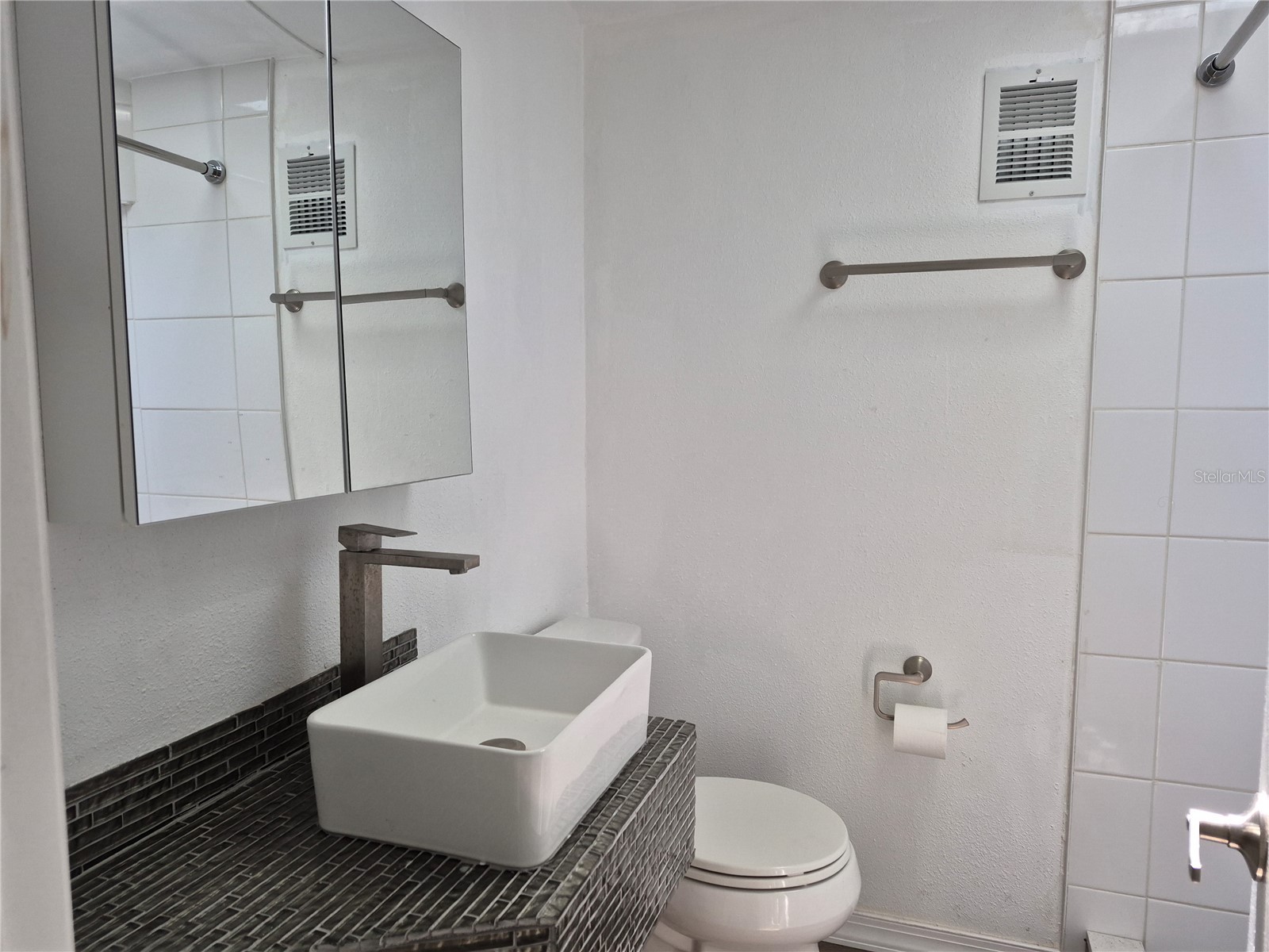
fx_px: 843
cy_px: 476
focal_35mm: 23
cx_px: 634
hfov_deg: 73.9
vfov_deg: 58.9
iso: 400
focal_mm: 5.4
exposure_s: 1/120
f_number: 1.8
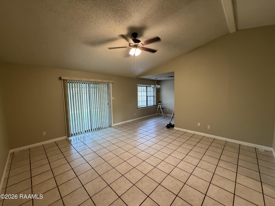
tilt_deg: -5.0
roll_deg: +1.4
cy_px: 103
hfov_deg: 102.1
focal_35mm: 14
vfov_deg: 85.7
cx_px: 138
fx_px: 111
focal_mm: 2.22
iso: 400
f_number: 2.2
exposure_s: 1/60
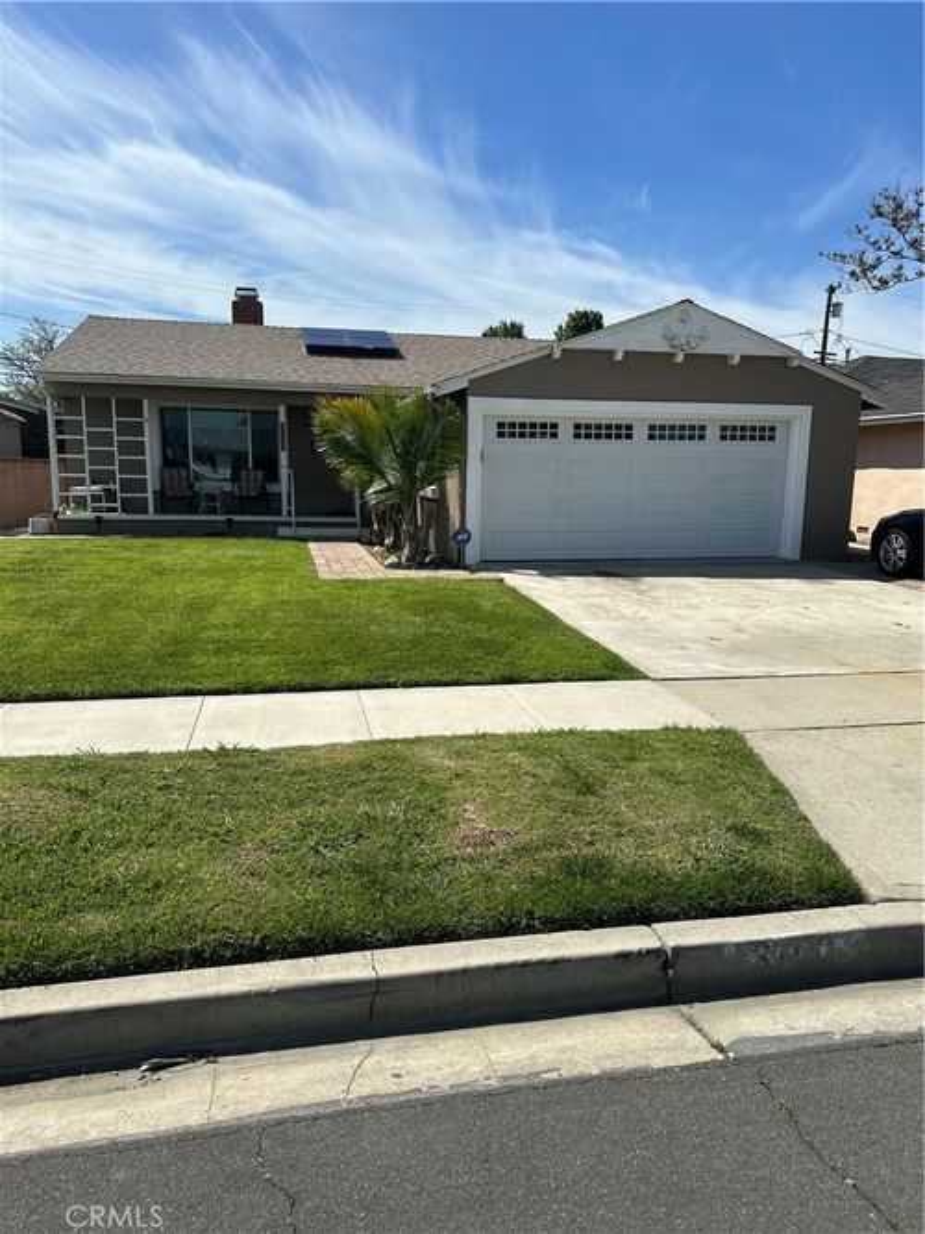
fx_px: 855
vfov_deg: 71.6
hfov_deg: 56.8
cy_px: 617
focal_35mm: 24
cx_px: 462
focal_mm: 6.86
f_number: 1.78
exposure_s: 1/6623
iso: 80
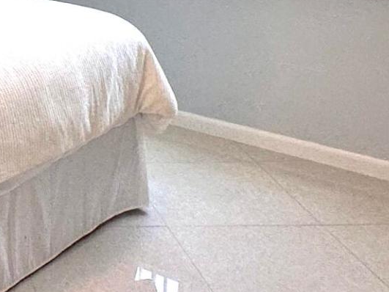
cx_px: -162
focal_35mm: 76
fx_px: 854
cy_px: 1
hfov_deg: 22.1
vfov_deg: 18.9
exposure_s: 1/120
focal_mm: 2.22
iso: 64
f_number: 2.2
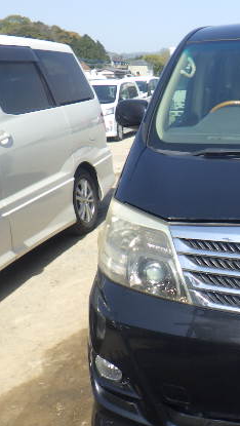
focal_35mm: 47
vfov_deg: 43.6
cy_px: 238
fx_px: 531
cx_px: 294
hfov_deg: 23.2
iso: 125
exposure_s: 1/500
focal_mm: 5
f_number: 4.2
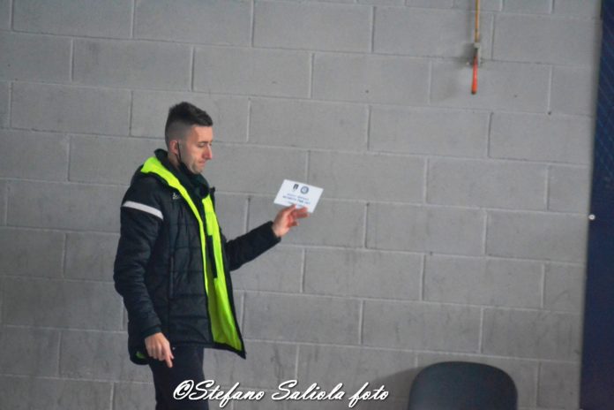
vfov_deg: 4.0
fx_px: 5884
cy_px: 205
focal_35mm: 345
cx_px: 307
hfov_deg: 6.0
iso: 3200
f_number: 5
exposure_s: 1/200
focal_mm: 230
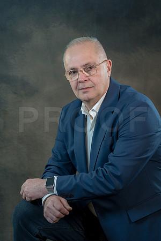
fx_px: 704
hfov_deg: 13.0
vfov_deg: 19.5
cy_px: 120
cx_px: 80
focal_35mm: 105
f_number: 5
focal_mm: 105
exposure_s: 1/100
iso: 250
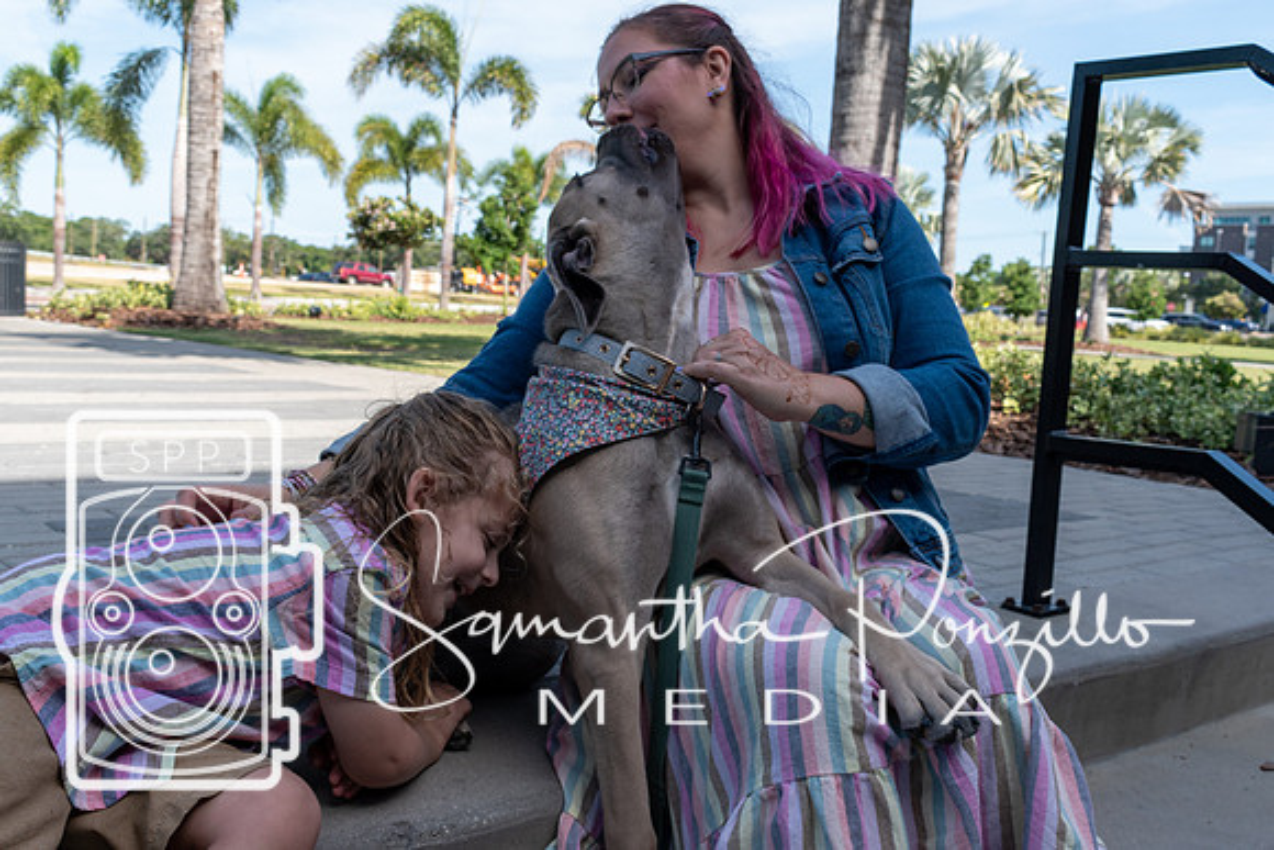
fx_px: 1221
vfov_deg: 38.4
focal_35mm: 34
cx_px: 637
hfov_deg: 55.1
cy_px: 425
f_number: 9
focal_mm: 23
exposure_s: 1/320
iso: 200
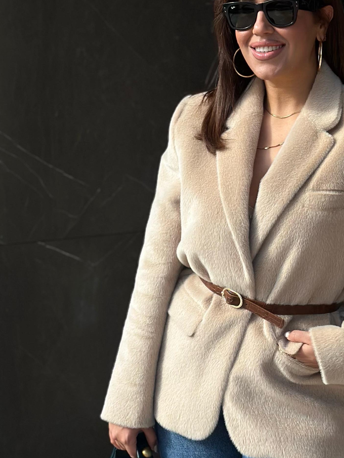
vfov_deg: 19.1
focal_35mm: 103
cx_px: 256
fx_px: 1365
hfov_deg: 14.3
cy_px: 227
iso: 100
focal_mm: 6.86
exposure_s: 1/4566
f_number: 1.78
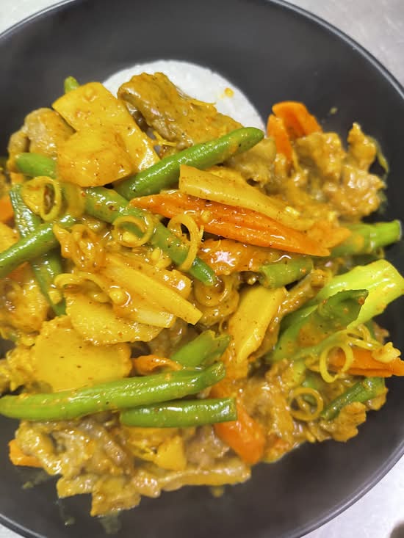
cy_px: 269
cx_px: 202
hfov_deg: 54.9
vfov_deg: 69.4
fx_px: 389
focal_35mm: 25
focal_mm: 5.1
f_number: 1.6
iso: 160
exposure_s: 1/50
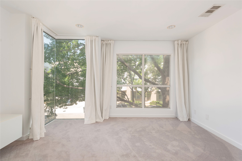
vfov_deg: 73.8
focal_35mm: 16
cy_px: 80
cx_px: 121
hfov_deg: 96.7
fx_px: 108
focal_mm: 16
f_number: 7.1
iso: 100
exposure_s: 1/15
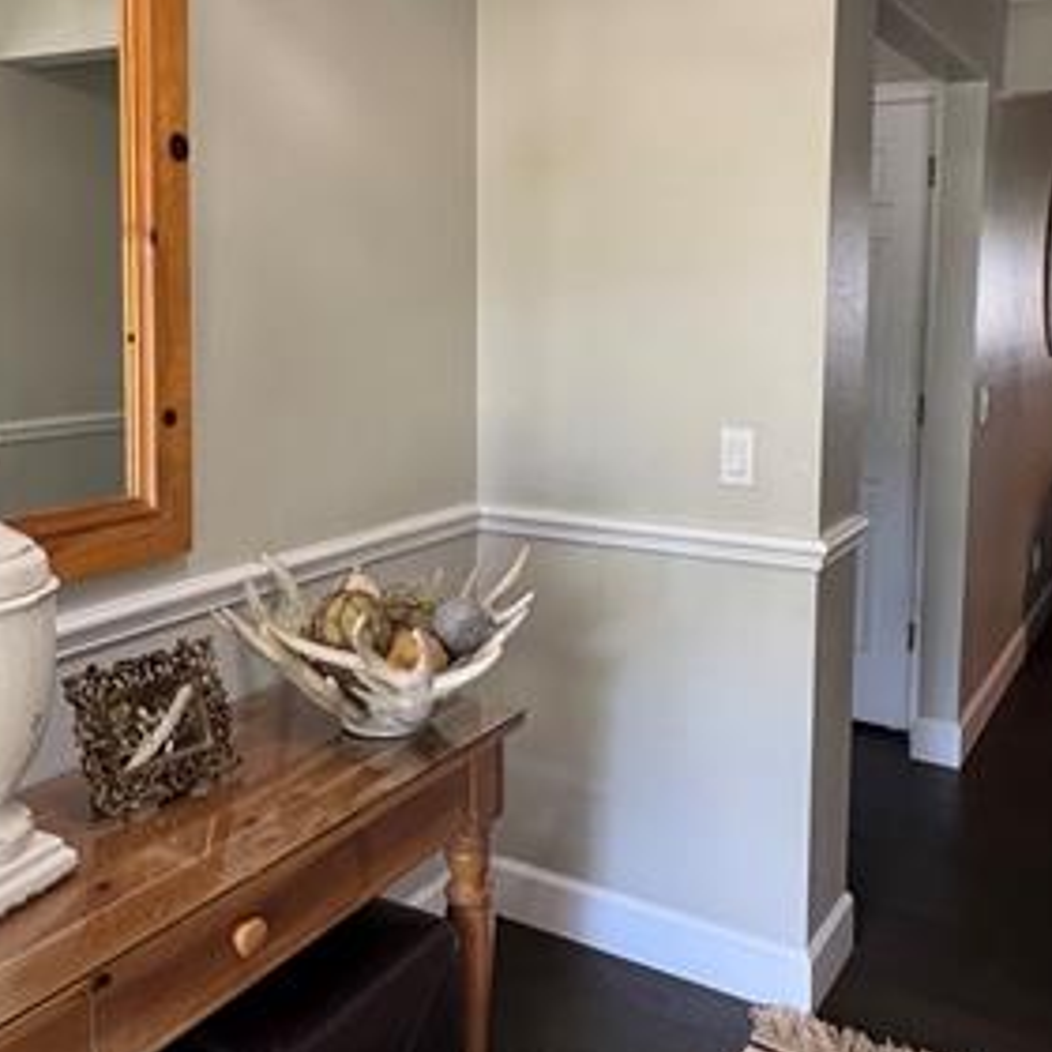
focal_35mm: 34
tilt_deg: -6.8
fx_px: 1169
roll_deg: +0.0
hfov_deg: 48.4
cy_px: 417
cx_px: 507
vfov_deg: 48.1
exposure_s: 1/120
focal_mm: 2.22
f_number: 2.2
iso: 320
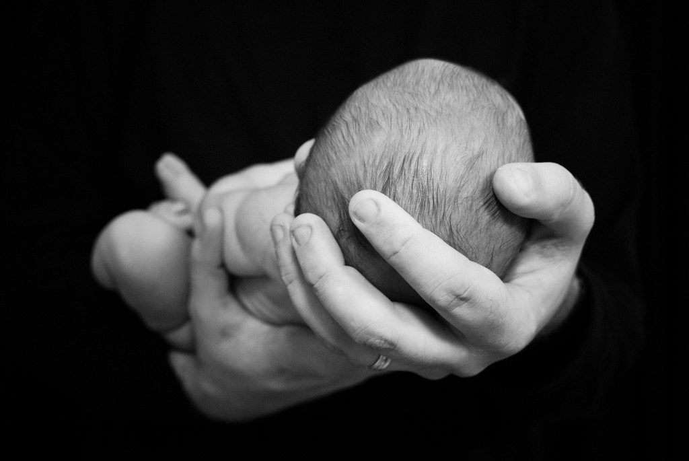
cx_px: 344
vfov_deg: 29.9
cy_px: 230
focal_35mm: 45
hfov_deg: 43.6
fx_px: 862
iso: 400
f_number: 3.5
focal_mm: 30
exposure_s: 1/40
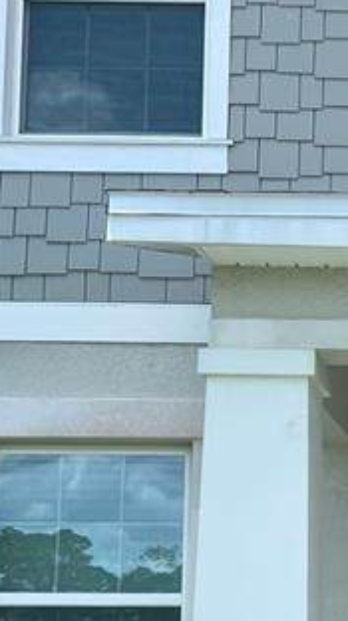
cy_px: 531
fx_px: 1529
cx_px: 587
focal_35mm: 93
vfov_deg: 22.5
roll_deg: -1.0
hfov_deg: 12.1
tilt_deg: +5.2
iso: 50
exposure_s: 1/3165
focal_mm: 5.7
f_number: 1.5
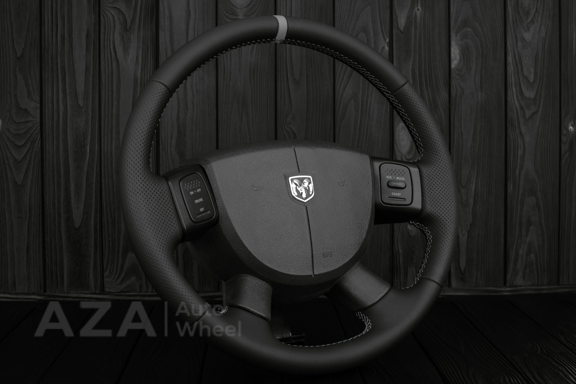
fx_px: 840
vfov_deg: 25.8
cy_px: 192
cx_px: 288
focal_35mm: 52
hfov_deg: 37.8
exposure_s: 1/125
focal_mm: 35
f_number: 6.3
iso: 500
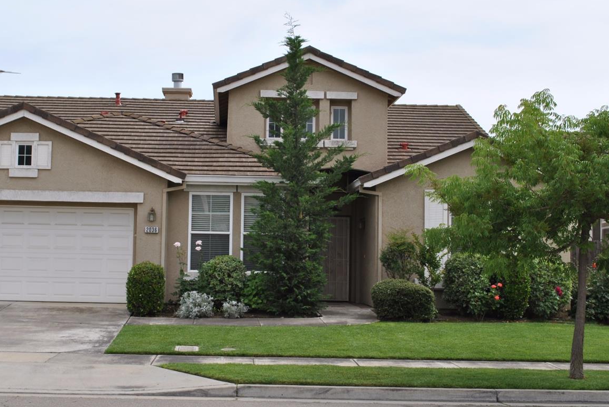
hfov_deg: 35.1
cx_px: 243
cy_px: 186
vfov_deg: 24.0
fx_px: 959
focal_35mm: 57
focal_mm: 29
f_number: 8
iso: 100
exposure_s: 1/250
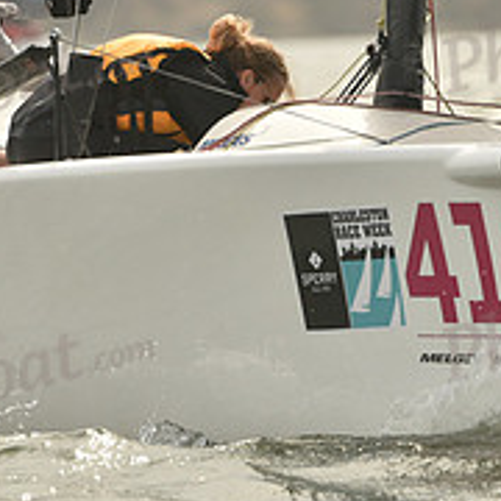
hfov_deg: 2.1
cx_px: 301
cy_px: 205
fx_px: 13443
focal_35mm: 821
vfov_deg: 2.1
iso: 320
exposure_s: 1/1600
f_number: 6.3
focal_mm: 300
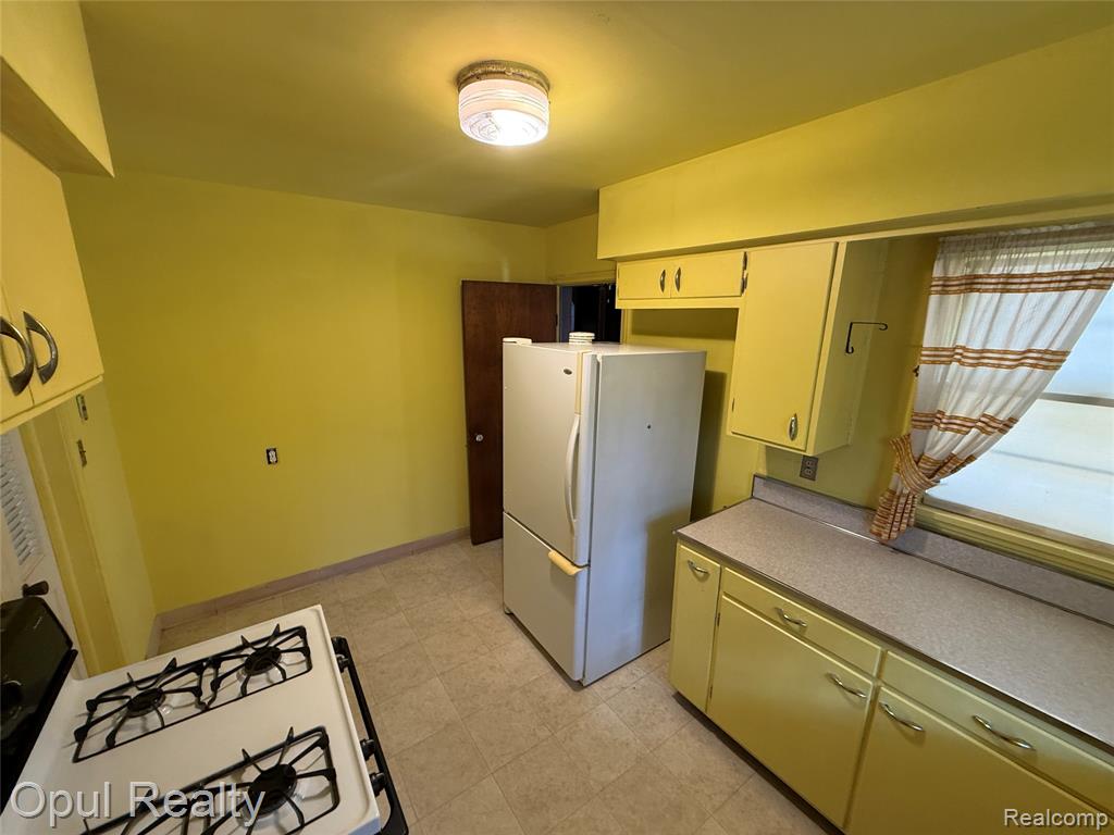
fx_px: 451
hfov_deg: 102.1
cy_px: 418
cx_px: 557
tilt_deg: -14.0
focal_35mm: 14
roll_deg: -0.9
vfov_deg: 85.7
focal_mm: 2.22
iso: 250
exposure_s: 1/60
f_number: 2.2
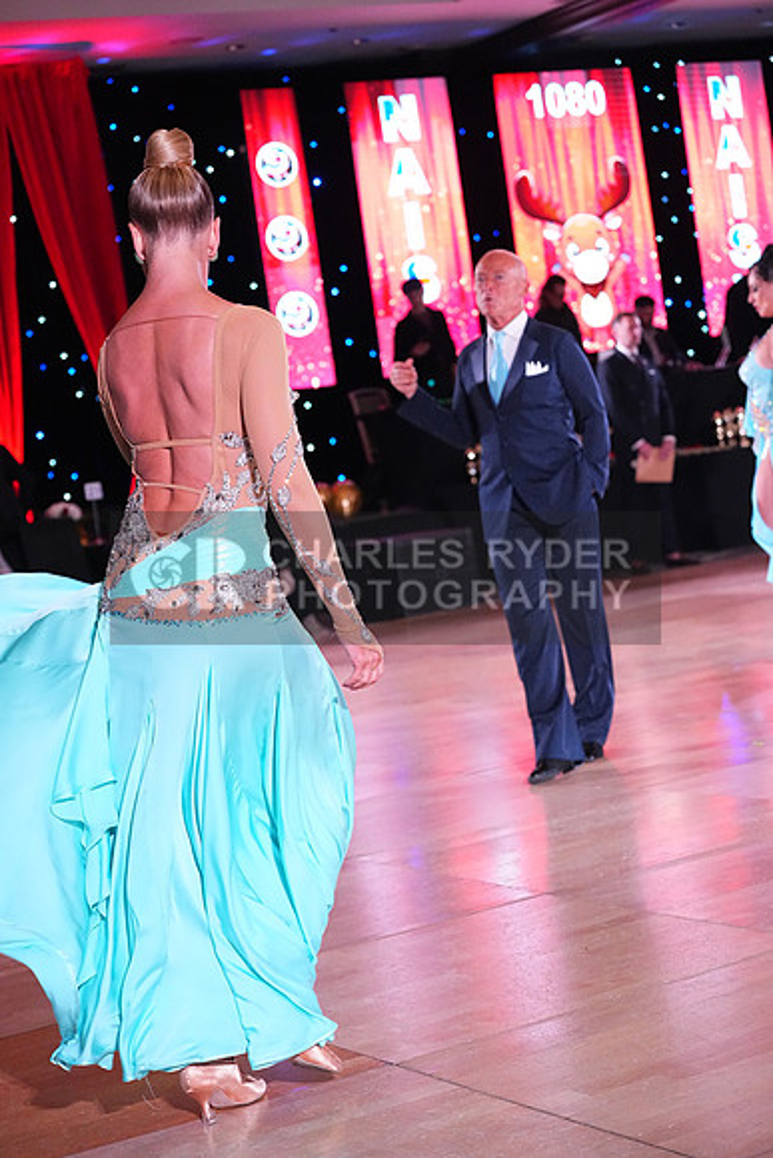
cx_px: 386
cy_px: 579
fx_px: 2253
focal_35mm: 70
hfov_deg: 19.5
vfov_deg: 28.8
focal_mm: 70
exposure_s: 1/400
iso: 8000
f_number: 4.5
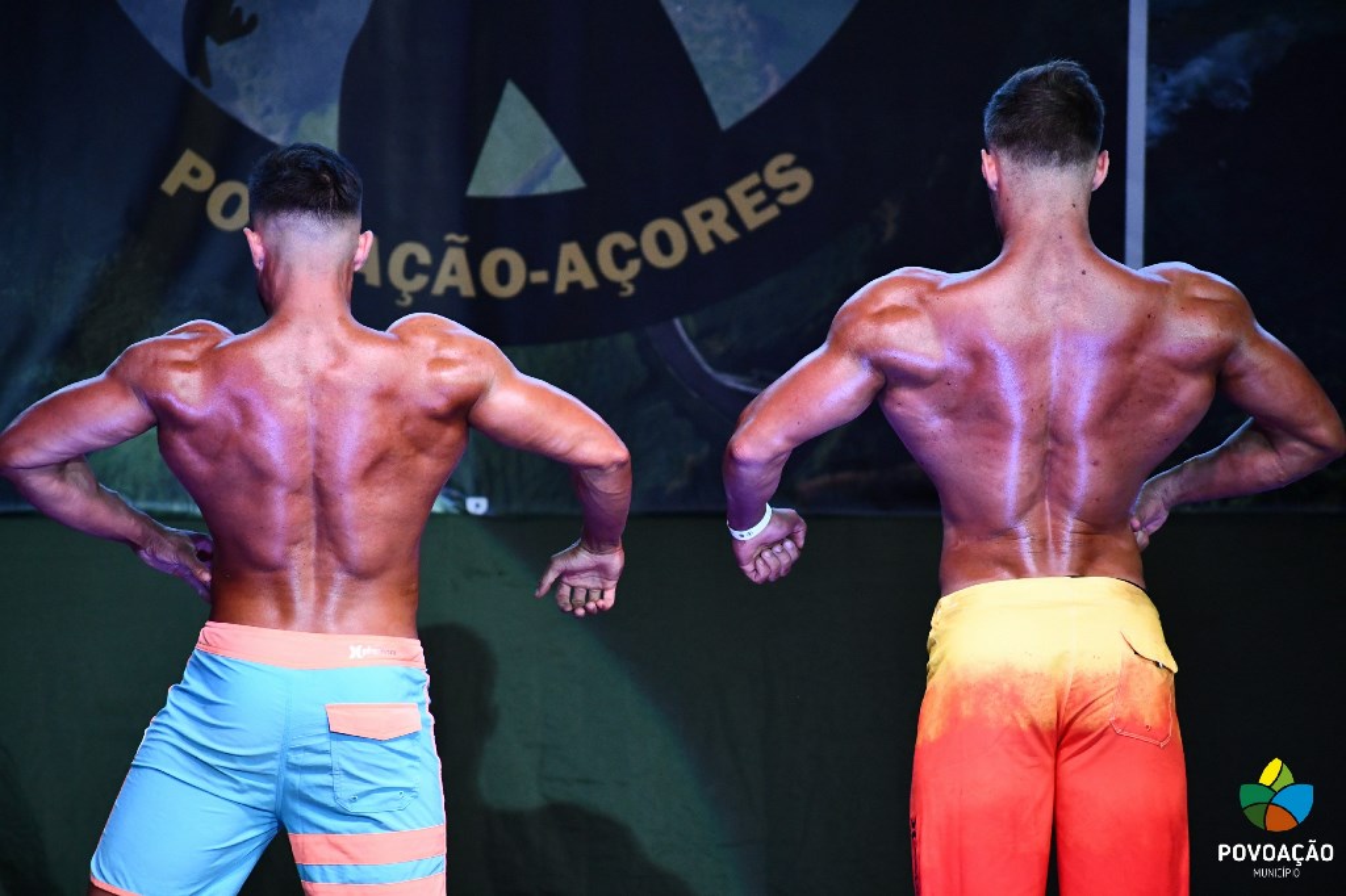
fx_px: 10913
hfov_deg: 7.1
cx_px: 673
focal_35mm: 292
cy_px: 448
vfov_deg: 4.7
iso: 3200
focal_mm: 195
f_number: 5.3
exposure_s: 1/250
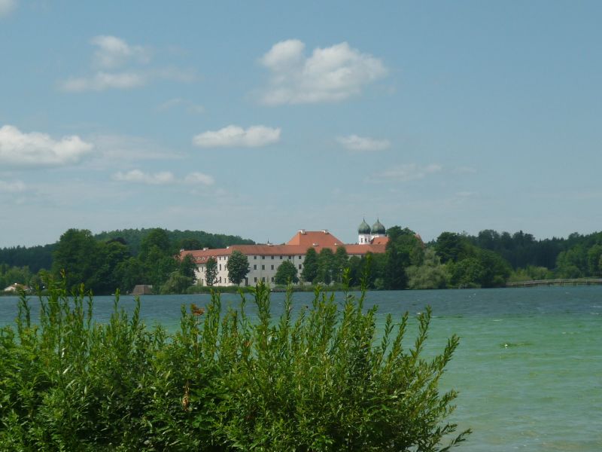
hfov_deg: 20.0
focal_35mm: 98
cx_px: 301
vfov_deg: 15.1
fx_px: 1704
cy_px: 226
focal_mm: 11.4
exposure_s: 1/160
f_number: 11
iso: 80
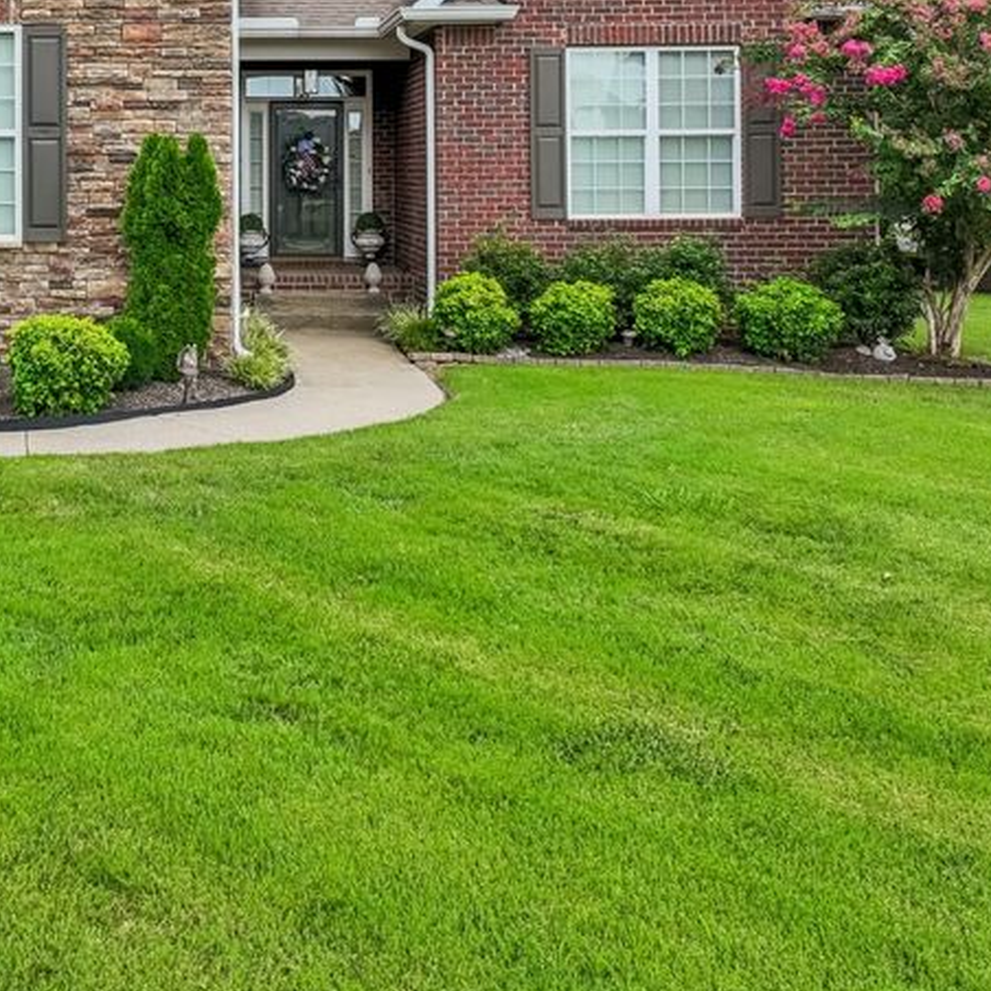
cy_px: 161
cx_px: 145
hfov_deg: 33.9
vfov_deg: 34.0
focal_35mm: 48
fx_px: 1555
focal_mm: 12.3
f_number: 2.8
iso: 200
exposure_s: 1/1600
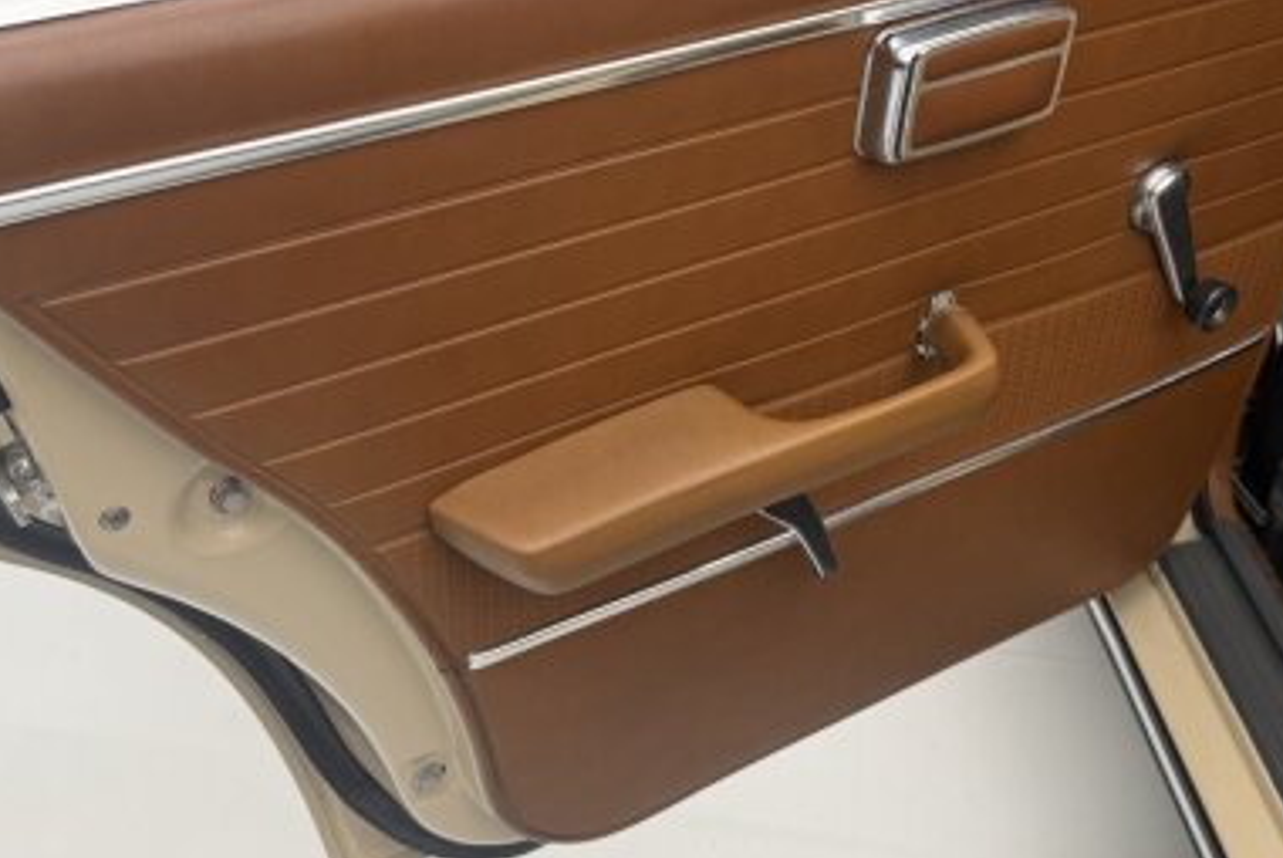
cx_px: 689
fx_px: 1498
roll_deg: -2.5
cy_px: 399
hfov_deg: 46.3
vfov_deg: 31.9
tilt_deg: -36.2
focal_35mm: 42
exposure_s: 1/49
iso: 100
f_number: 1.78
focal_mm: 6.76
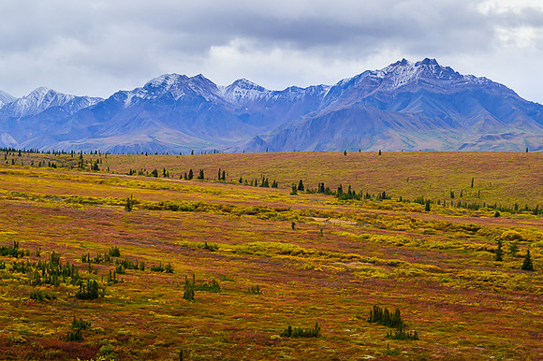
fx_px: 1732
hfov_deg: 17.8
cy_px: 165
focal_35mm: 115
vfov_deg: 11.9
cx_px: 324
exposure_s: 1/200
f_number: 22
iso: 640
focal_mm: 96
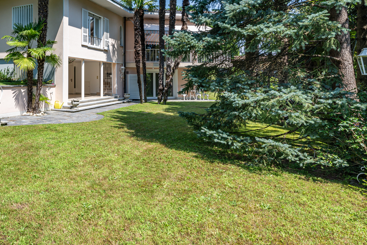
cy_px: 68
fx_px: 285
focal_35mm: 28
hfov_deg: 60.0
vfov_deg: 45.2
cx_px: 71
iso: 100
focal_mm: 14
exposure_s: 1/200
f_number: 9
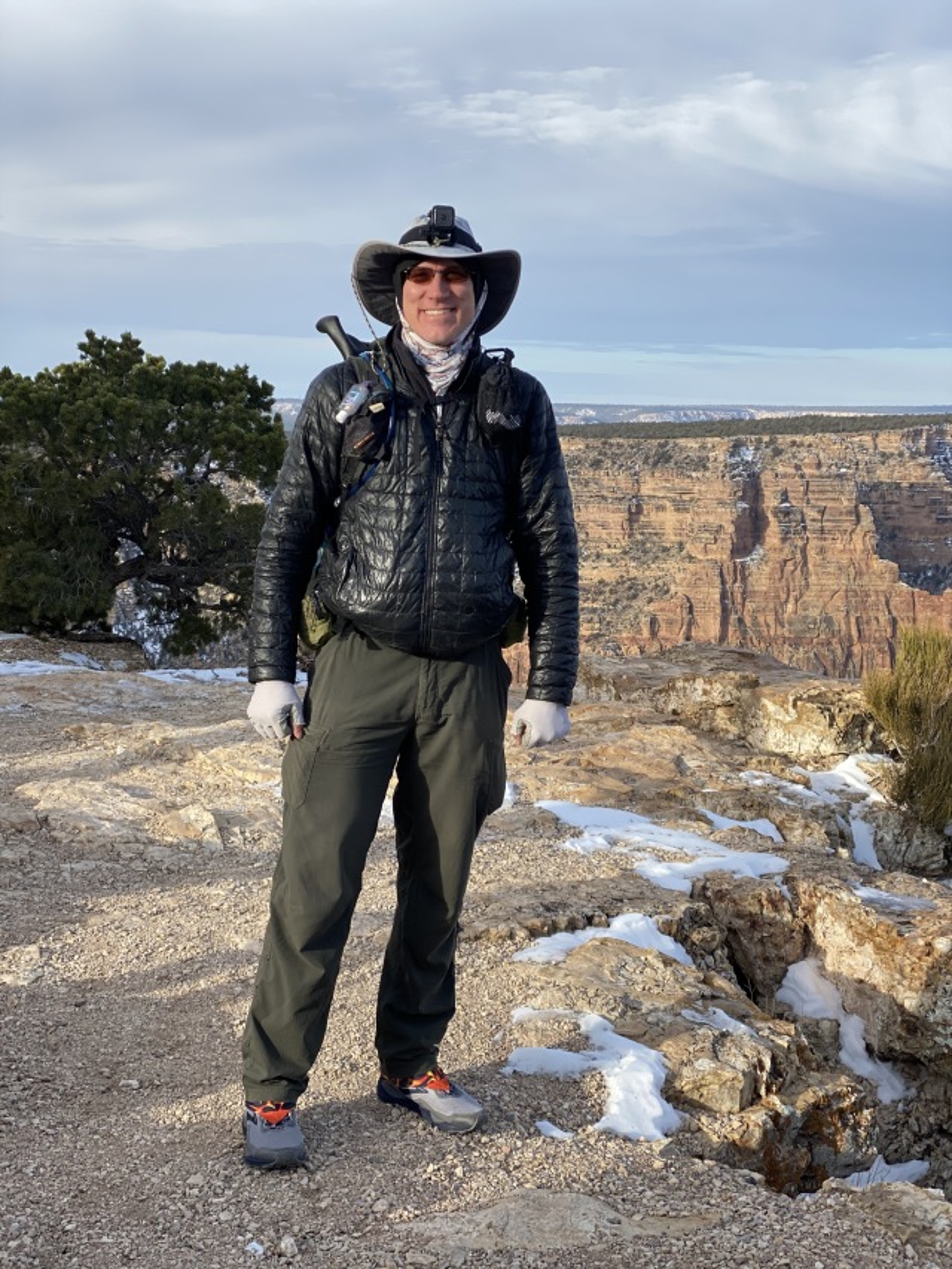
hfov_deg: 28.0
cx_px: 476
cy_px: 634
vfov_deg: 36.8
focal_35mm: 52
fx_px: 1906
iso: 20
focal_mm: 6
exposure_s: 1/705
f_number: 2
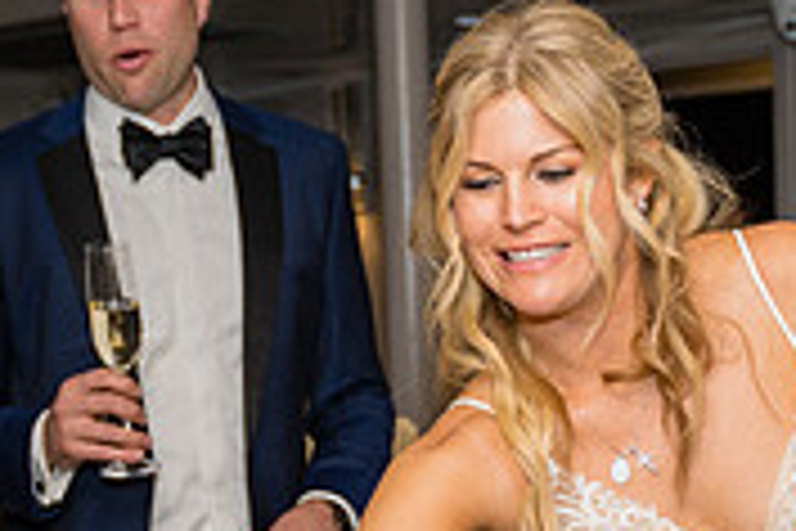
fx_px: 2631
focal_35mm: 119
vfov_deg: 11.4
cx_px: 342
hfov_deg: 17.2
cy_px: 509
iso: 1000
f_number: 2.8
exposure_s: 1/250
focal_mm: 33
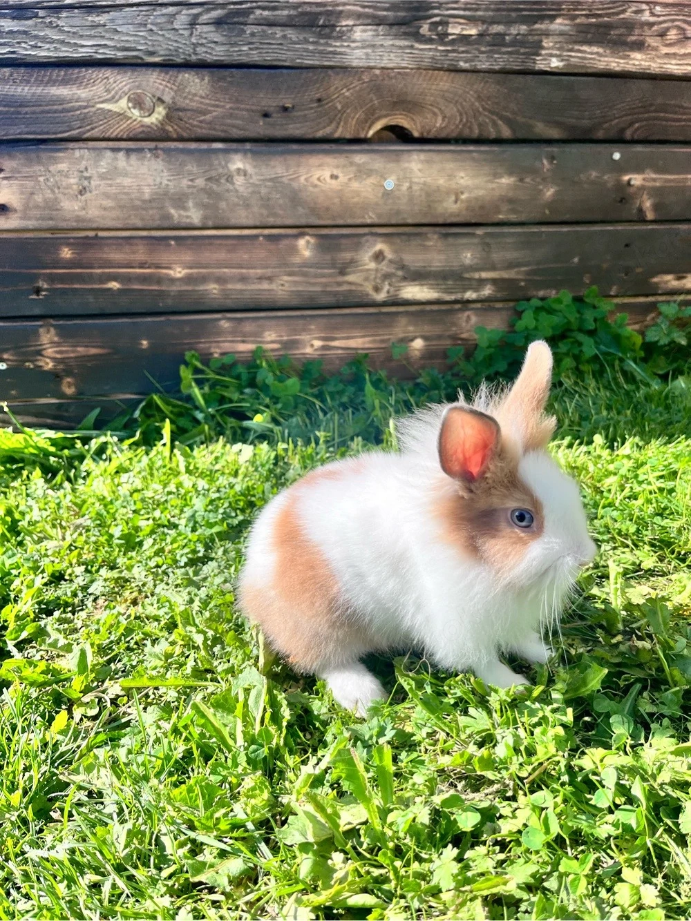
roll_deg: +0.0
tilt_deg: -18.8
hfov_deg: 53.0
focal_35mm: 26
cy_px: 460
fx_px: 692
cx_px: 346
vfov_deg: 67.3
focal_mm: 5.1
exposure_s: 1/1776
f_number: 1.6
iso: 50
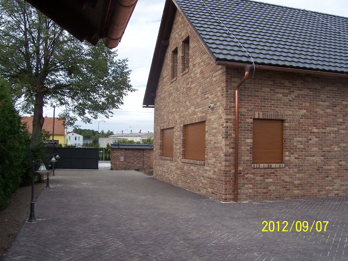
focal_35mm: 34
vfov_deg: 41.8
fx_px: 342
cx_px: 174
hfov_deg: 54.0
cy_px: 130
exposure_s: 1/250
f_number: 5.6
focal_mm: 5.6
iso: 80
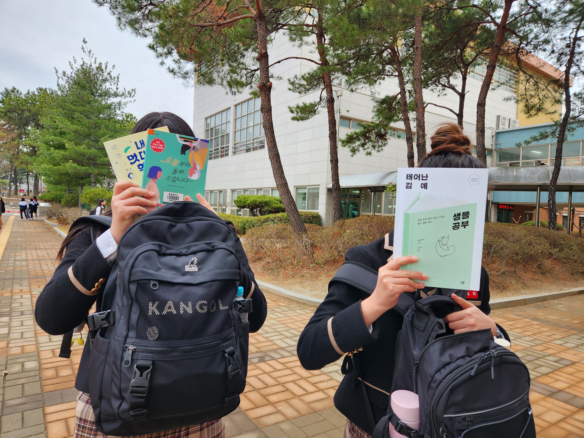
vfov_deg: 58.9
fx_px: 388
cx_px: 292
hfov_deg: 73.9
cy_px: 219
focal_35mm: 23
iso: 20
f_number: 1.8
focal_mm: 5.4
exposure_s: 1/180
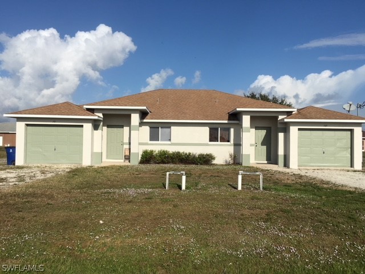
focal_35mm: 29
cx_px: 182
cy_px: 137
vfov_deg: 48.2
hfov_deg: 61.7
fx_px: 306
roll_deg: +0.2
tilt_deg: +0.8
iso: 25
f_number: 2.2
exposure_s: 1/3663
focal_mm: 4.15
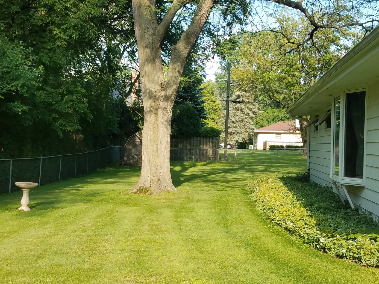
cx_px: 196
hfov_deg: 65.3
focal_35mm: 27
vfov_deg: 51.3
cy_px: 140
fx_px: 296
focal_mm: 4.2
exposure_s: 1/616
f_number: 1.7
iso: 40
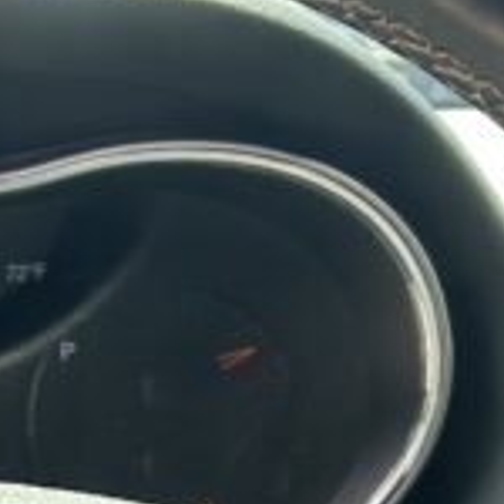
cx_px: -195
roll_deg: +1.2
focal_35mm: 157
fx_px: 2586
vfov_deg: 10.6
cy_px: 840
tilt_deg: -24.7
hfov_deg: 10.8
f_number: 1.5
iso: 50
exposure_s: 1/174
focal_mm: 5.7
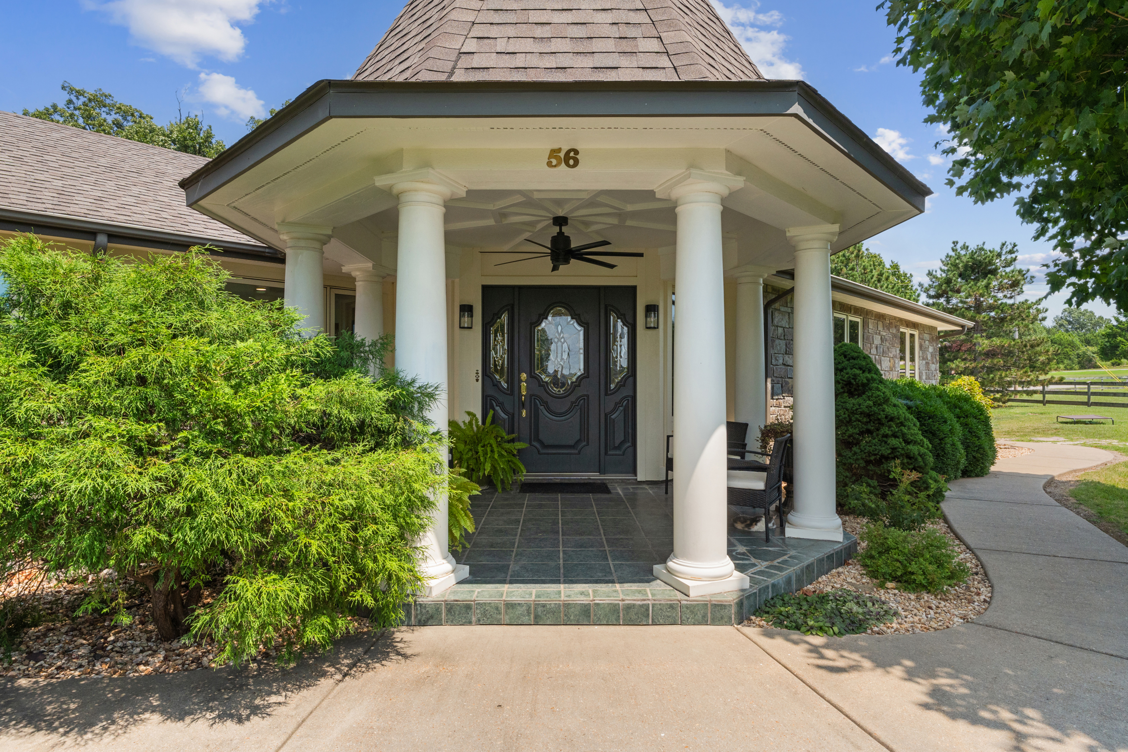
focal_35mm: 20
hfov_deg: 84.5
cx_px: 564
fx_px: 620
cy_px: 376
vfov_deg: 62.4
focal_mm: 13.2
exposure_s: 1/640
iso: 400
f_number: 8
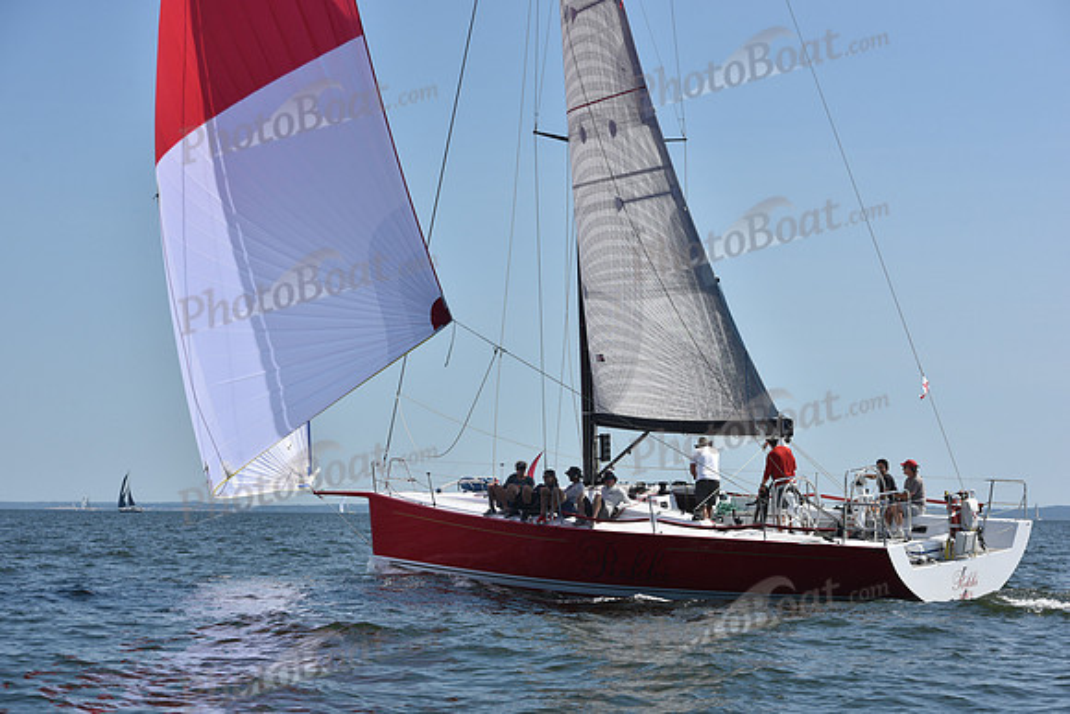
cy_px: 357
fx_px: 2081
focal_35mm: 70
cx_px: 535
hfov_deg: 28.8
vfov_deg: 19.5
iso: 250
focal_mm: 70
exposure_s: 1/1250
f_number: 8
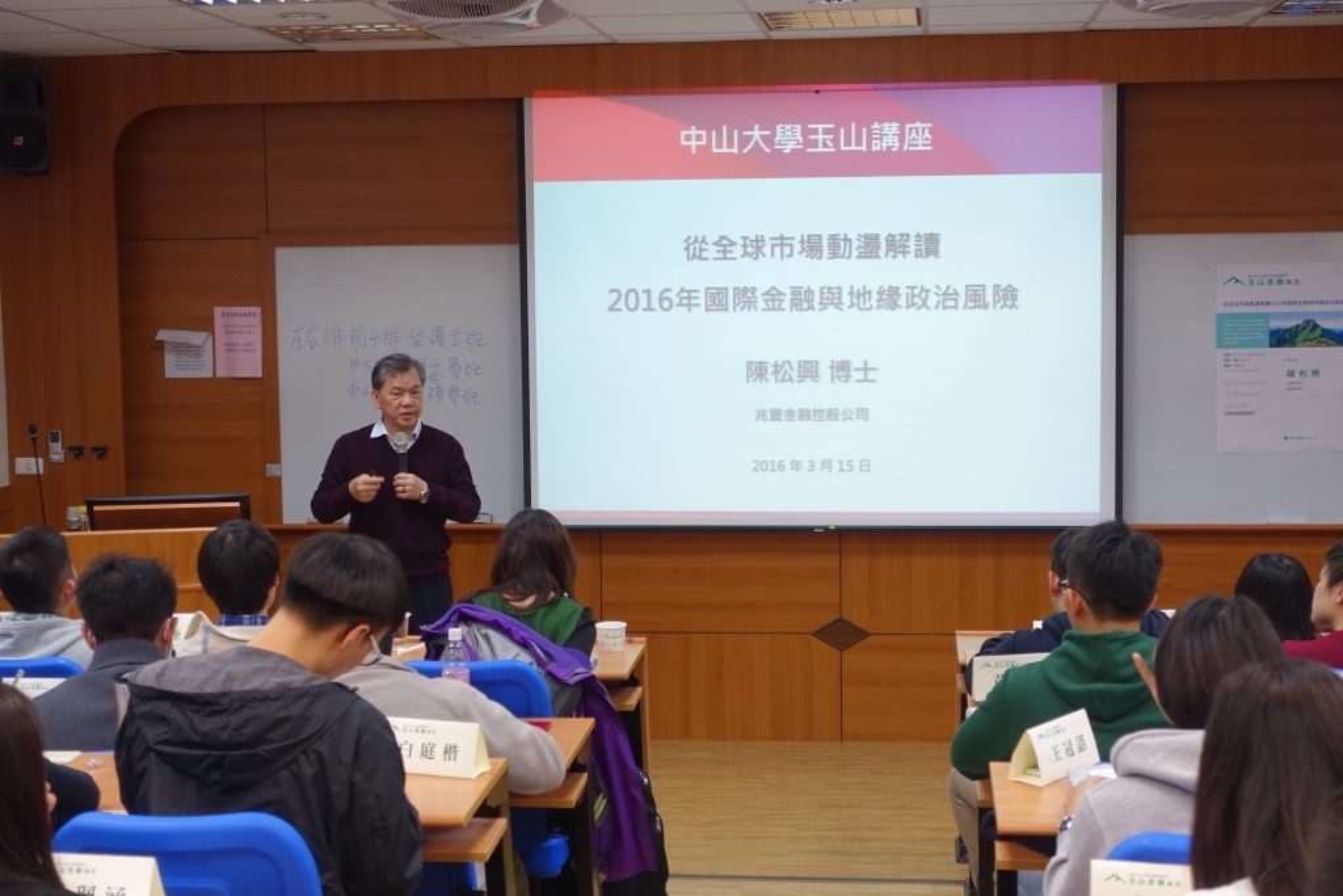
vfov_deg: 24.2
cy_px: 448
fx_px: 2089
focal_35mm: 56
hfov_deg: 35.6
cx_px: 672
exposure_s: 1/60
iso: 250
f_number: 2.8
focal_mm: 20.63
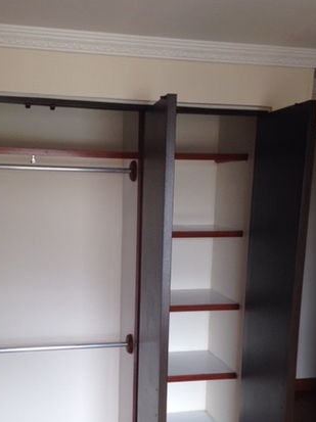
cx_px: 124
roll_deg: -0.9
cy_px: 282
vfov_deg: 39.2
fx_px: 585
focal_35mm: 48
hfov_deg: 30.1
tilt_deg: -10.2
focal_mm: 4.12
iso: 50
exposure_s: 1/60
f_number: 2.4
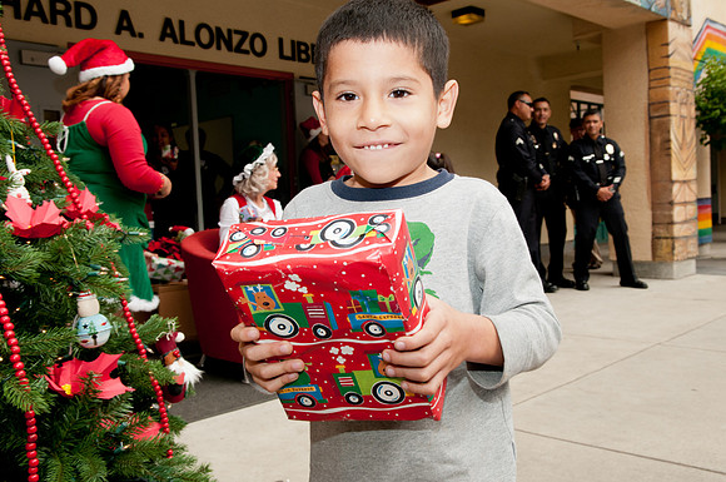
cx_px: 363
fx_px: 695
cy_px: 241
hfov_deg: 55.2
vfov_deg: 38.3
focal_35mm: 34
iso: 320
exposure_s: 1/250
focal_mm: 23
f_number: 8
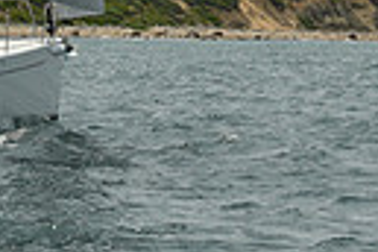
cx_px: -48
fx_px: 3318
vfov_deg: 4.2
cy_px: -530
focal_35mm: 316
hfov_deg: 6.5
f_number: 11
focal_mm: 70
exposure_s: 1/1250
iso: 320
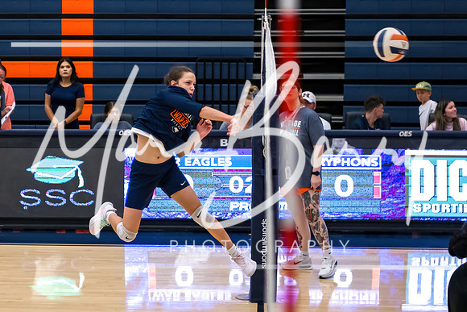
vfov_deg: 13.4
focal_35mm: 102
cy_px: 143
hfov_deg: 19.9
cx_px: 150
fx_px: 1329
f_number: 2.8
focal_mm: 52
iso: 2000
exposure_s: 1/1000
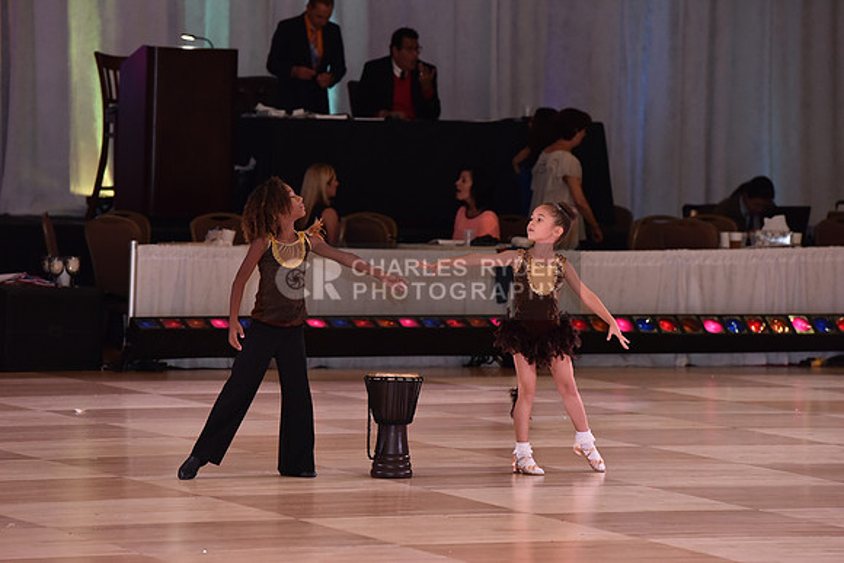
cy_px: 282
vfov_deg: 7.0
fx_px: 4573
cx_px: 422
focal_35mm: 195
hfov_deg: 10.5
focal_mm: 195
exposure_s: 1/250
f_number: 5.6
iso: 1600
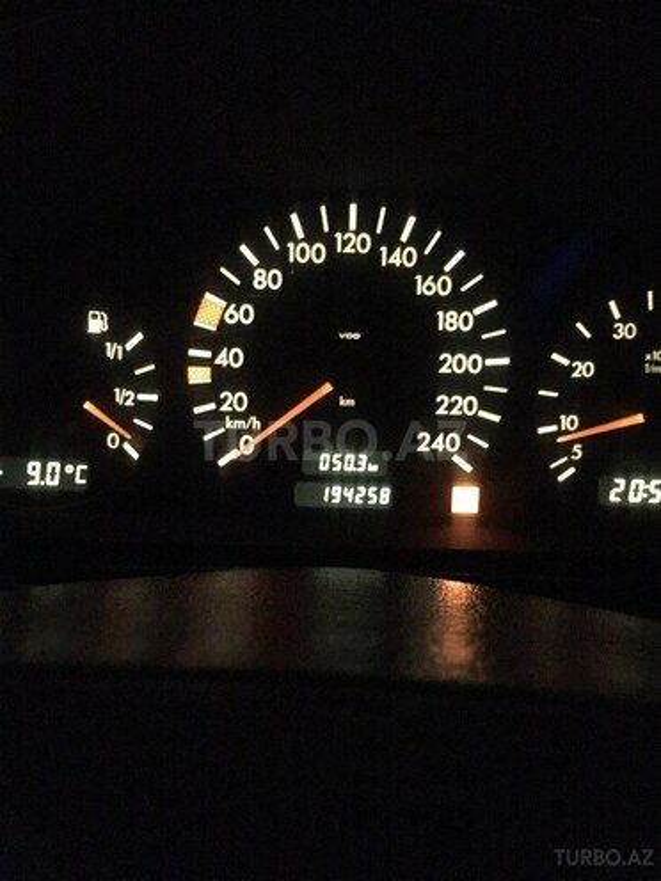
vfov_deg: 61.7
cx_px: 330
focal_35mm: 29
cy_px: 440
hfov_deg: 48.2
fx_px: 738
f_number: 2.2
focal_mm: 4.15
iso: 2000
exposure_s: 1/17
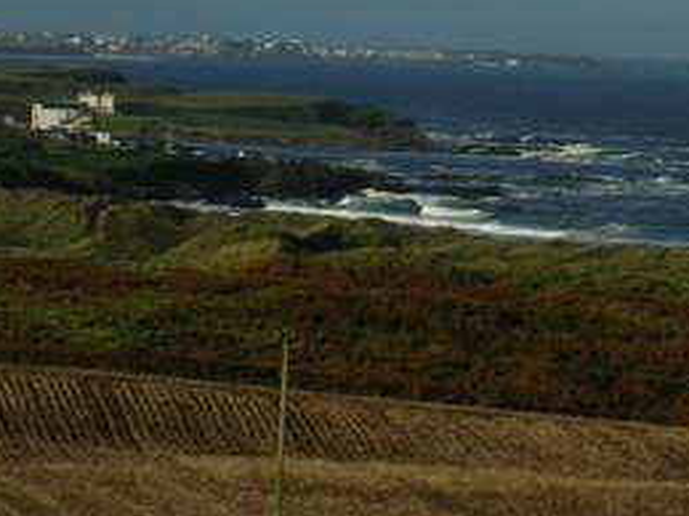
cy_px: -117
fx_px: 5650
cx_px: 325
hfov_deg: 7.0
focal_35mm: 284
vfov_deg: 5.2
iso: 50
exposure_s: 1/710
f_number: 4.9
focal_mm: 17.4
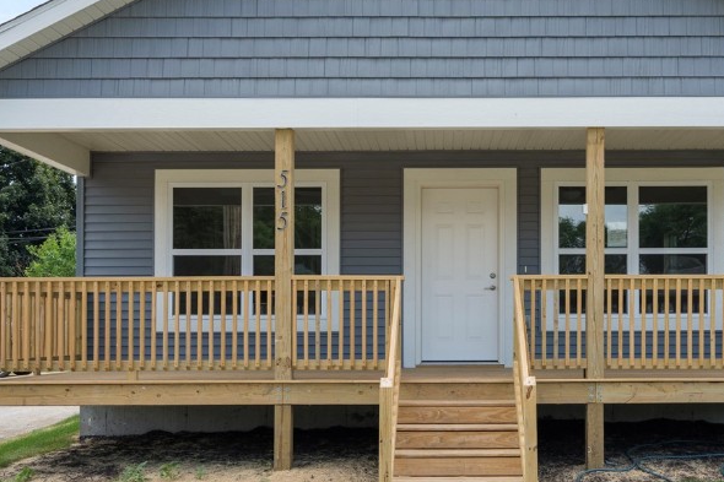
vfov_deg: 32.3
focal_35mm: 41
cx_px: 448
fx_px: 824
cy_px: 150
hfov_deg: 47.0
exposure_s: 1/320
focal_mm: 21
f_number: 10
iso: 400
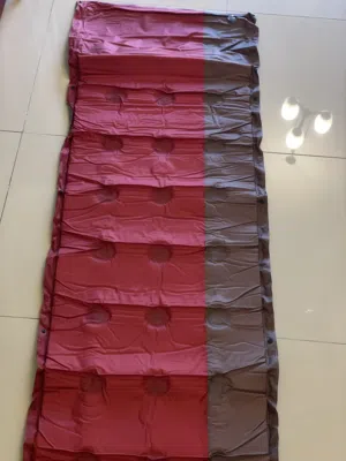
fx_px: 693
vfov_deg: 36.8
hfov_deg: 28.0
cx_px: 173
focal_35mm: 52
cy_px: 230
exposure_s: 1/33
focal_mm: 6
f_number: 2
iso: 160
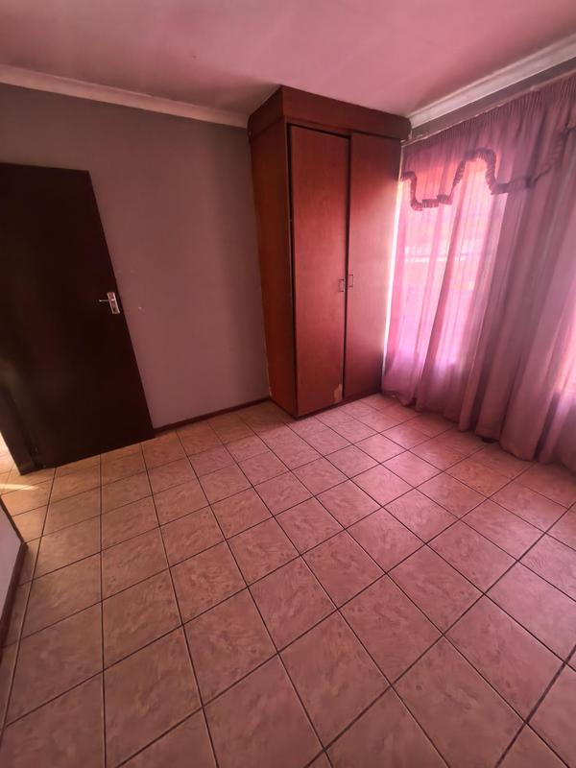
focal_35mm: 13
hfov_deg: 89.9
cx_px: 288
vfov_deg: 106.2
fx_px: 288
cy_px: 384
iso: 400
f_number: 2.2
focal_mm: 1.76
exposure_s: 1/33.3
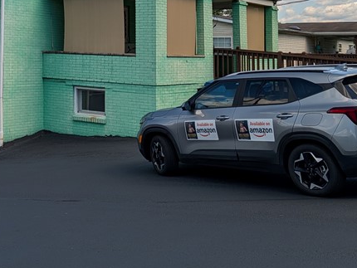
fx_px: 588
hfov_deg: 30.5
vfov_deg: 24.4
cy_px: -7
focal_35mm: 57
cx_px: -27
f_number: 1.68
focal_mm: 6.9
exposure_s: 1/1361
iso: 23
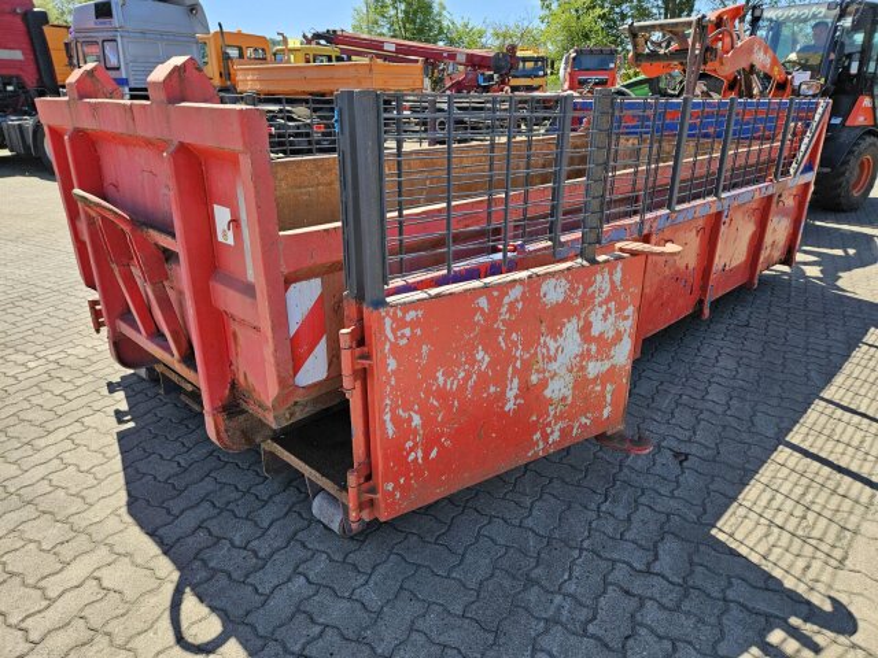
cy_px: 329
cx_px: 439
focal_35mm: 23
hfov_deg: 73.9
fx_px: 583
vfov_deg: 58.9
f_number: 1.8
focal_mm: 5.4
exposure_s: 1/2000
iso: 80
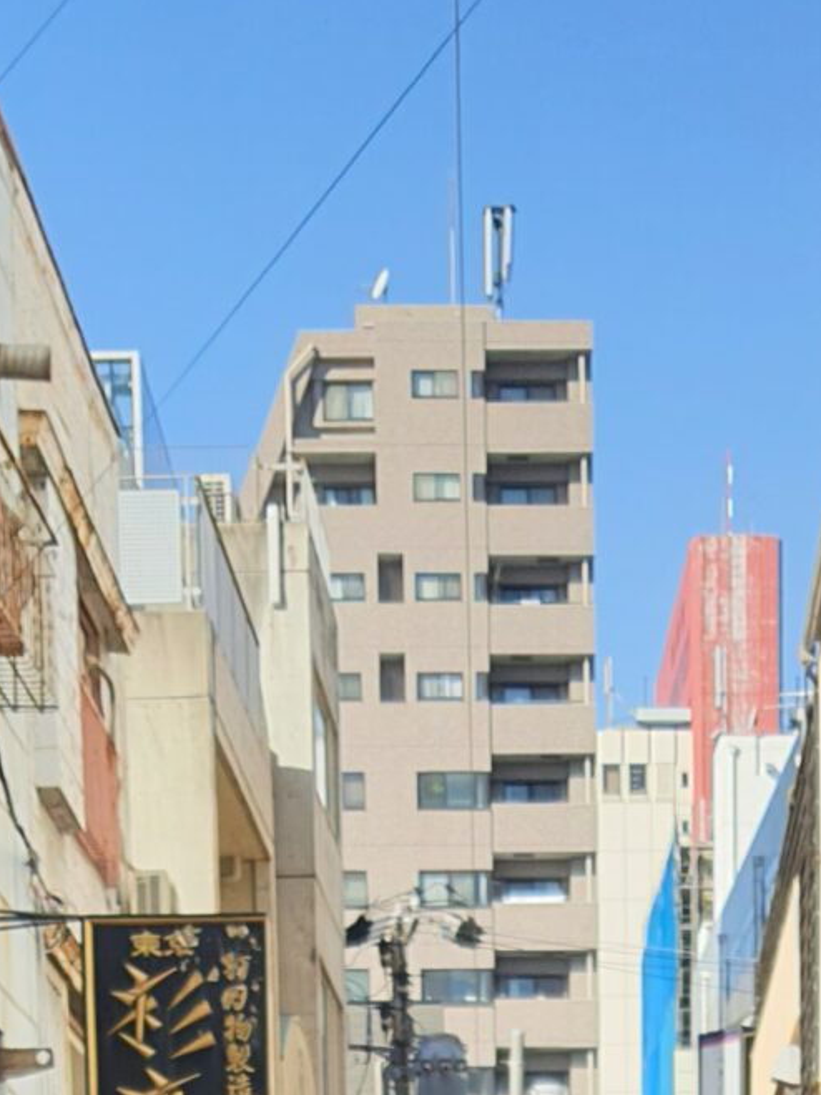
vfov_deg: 16.1
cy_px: 2039
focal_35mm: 101
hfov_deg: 14.6
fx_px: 3195
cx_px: 540
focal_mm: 4.32
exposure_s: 1/772
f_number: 1.7
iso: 50
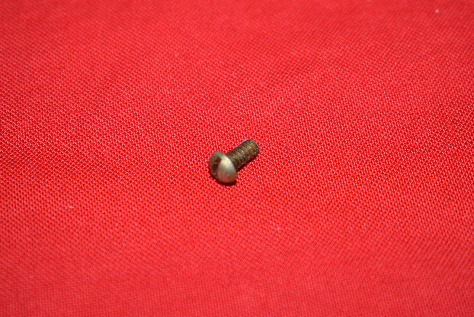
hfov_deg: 24.6
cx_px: 237
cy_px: 158
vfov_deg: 16.6
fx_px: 1087
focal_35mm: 82
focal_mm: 55
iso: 400
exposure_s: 1/125
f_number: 5.6
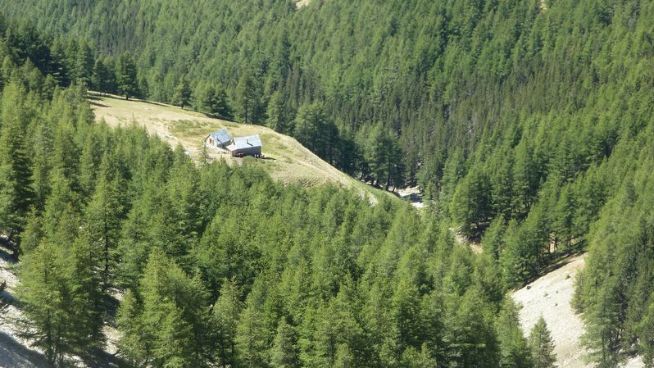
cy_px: 152
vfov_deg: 9.3
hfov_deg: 16.5
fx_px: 2255
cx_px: 327
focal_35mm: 130
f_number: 4.4
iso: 80
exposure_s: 1/160
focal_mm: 19.5
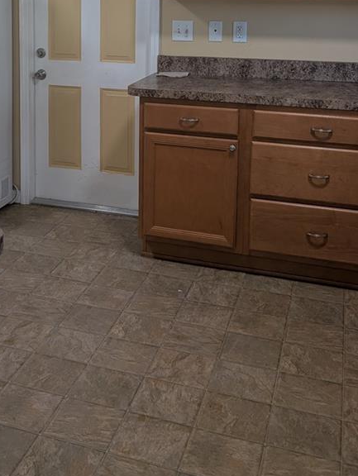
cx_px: 61
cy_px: 77
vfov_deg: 36.5
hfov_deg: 28.4
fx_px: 688
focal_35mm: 50
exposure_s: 1/120
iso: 181
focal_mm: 6.9
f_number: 1.68
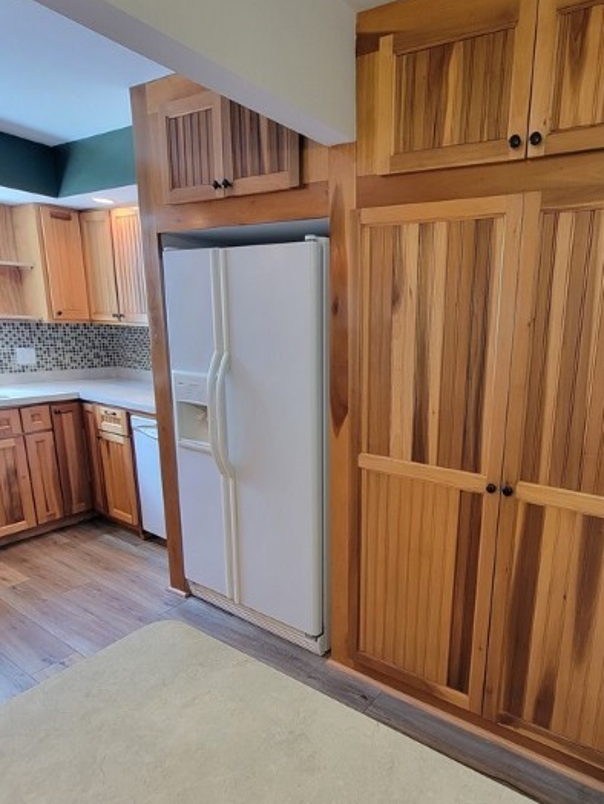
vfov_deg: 84.5
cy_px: 435
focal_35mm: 19
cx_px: 415
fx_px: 442
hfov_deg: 66.3
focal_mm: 2.2
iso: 250
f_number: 2.2
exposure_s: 1/60
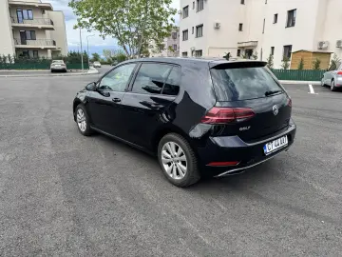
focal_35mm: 24
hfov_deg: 71.6
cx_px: 171
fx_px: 237
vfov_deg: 56.8
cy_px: 128
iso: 80
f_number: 1.78
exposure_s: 1/1869
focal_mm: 6.76
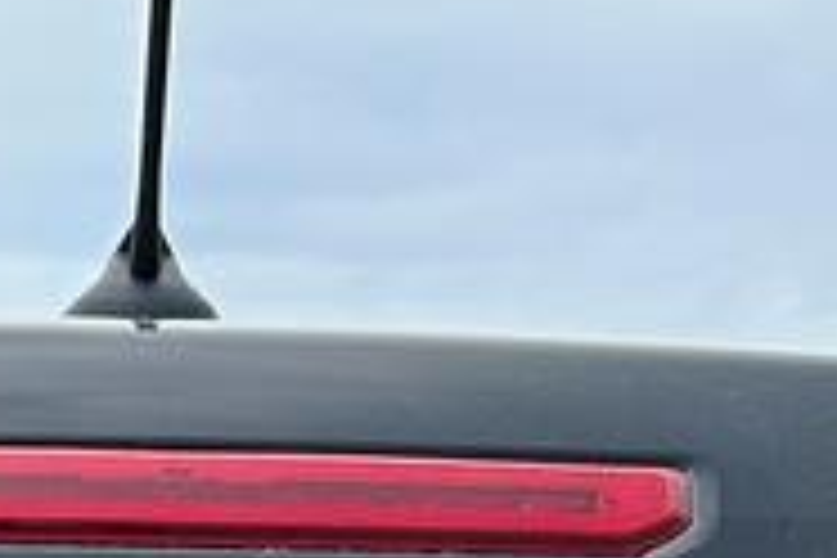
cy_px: 1656
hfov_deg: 11.0
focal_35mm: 186
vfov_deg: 6.7
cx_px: 9
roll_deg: +0.4
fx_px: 4324
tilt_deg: -8.1
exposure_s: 1/1751
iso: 50
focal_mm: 5.7
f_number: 1.5
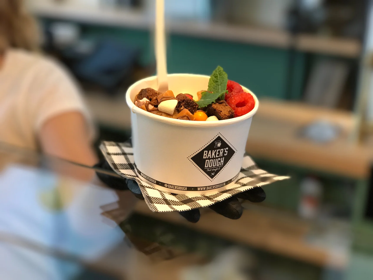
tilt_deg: -20.2
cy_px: 140
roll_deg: -2.2
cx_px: 186
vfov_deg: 25.7
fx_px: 614
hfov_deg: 33.8
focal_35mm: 57
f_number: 2.8
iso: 250
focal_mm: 6.6
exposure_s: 1/50
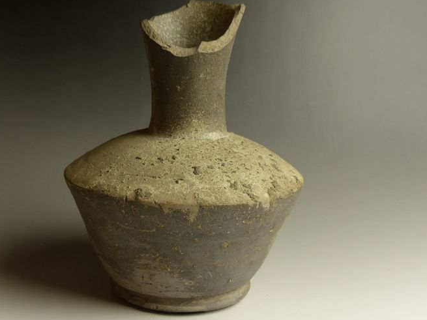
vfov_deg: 26.1
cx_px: 196
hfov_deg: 34.3
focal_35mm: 56
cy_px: 145
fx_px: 691
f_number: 2.8
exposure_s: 1/50
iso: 200
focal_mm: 8.4
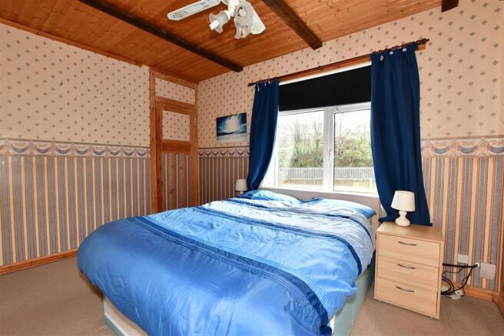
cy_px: 168
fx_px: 210
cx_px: 252
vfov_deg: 77.3
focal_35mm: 15
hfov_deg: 100.4
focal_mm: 10
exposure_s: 1/2.5
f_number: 7.1
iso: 160
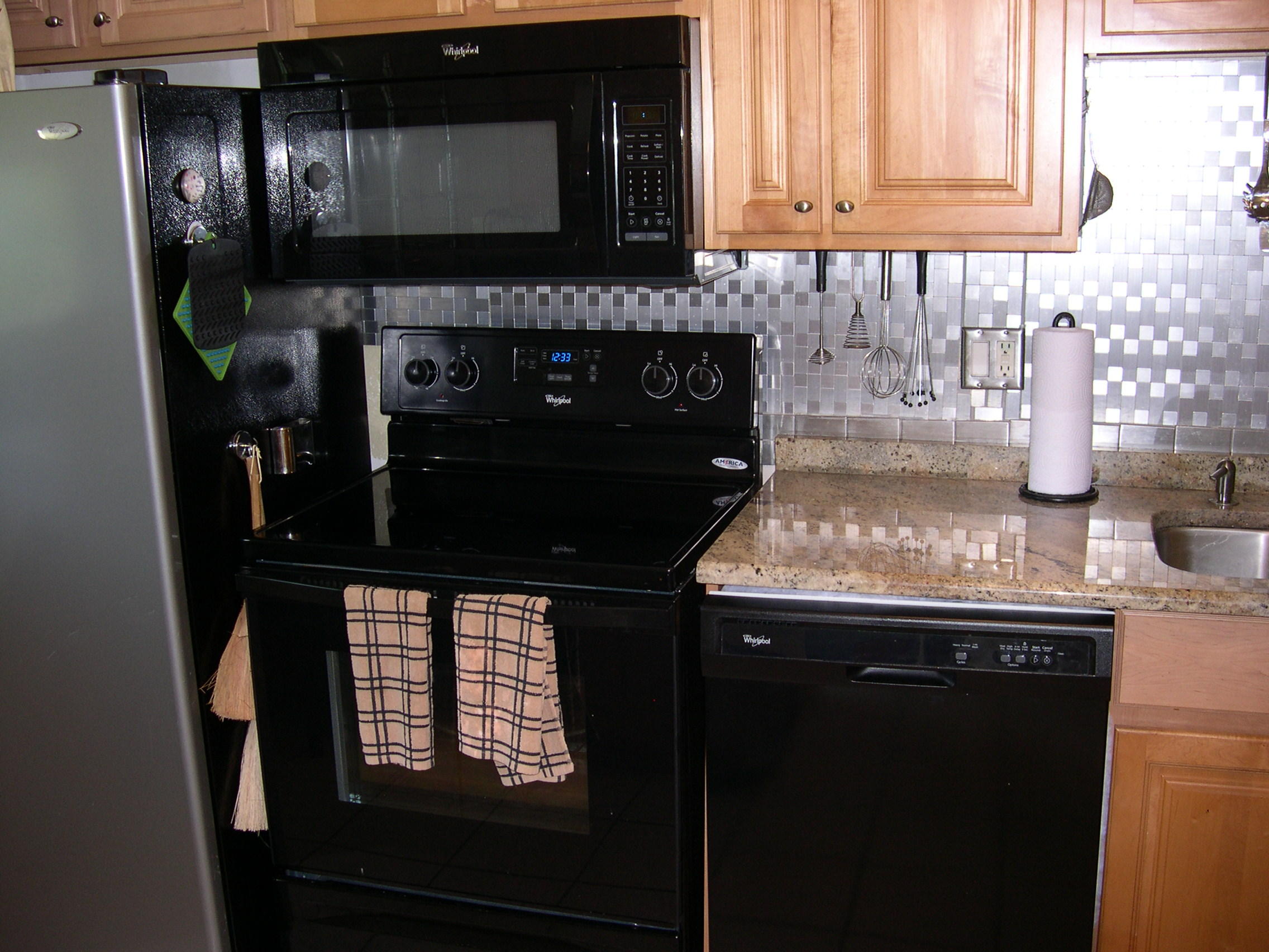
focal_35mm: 38
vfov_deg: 37.7
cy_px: 476
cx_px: 634
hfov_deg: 49.0
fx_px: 1393
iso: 100
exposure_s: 1/60
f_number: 2.8
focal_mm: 8
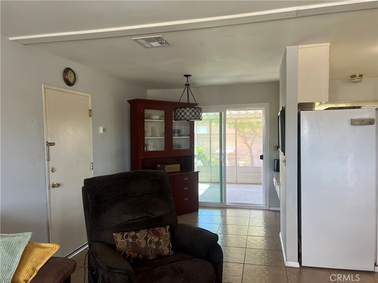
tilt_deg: -2.2
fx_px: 284
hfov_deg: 67.3
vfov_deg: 53.1
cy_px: 142
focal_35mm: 26
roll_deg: +0.5
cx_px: 189
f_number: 1.5
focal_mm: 5.7
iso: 100
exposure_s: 1/120
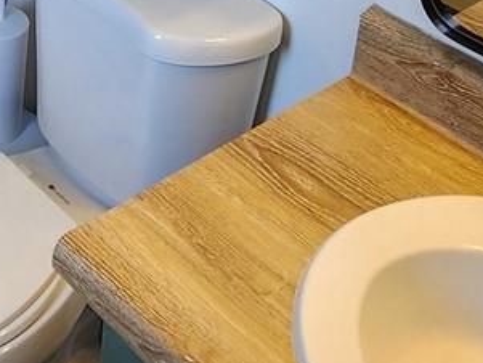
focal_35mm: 69
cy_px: -230
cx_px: -51
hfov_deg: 26.0
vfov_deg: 18.2
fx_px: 963
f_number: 2.2
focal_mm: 2.2
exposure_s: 1/60
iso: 100
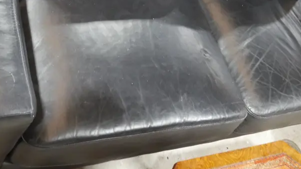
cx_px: 168
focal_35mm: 52
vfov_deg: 22.0
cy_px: -10
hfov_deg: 39.8
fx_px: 415
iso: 1600
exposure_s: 1/60
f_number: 3.5
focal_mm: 14
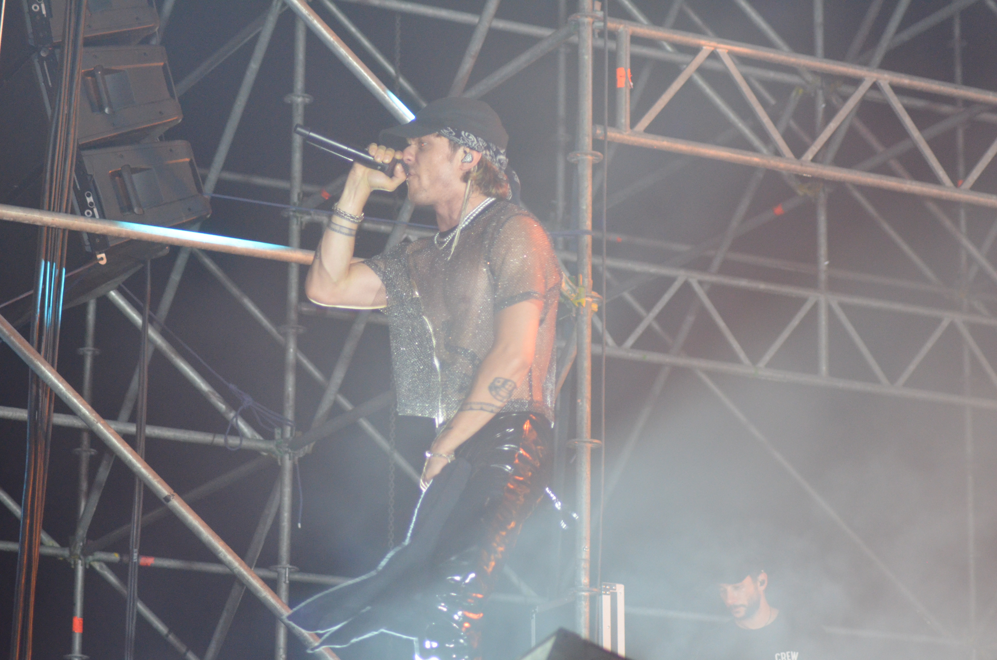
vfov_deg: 13.0
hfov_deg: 19.5
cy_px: 330
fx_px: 2902
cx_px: 498
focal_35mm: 105
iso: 2200
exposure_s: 1/60
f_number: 4
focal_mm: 70
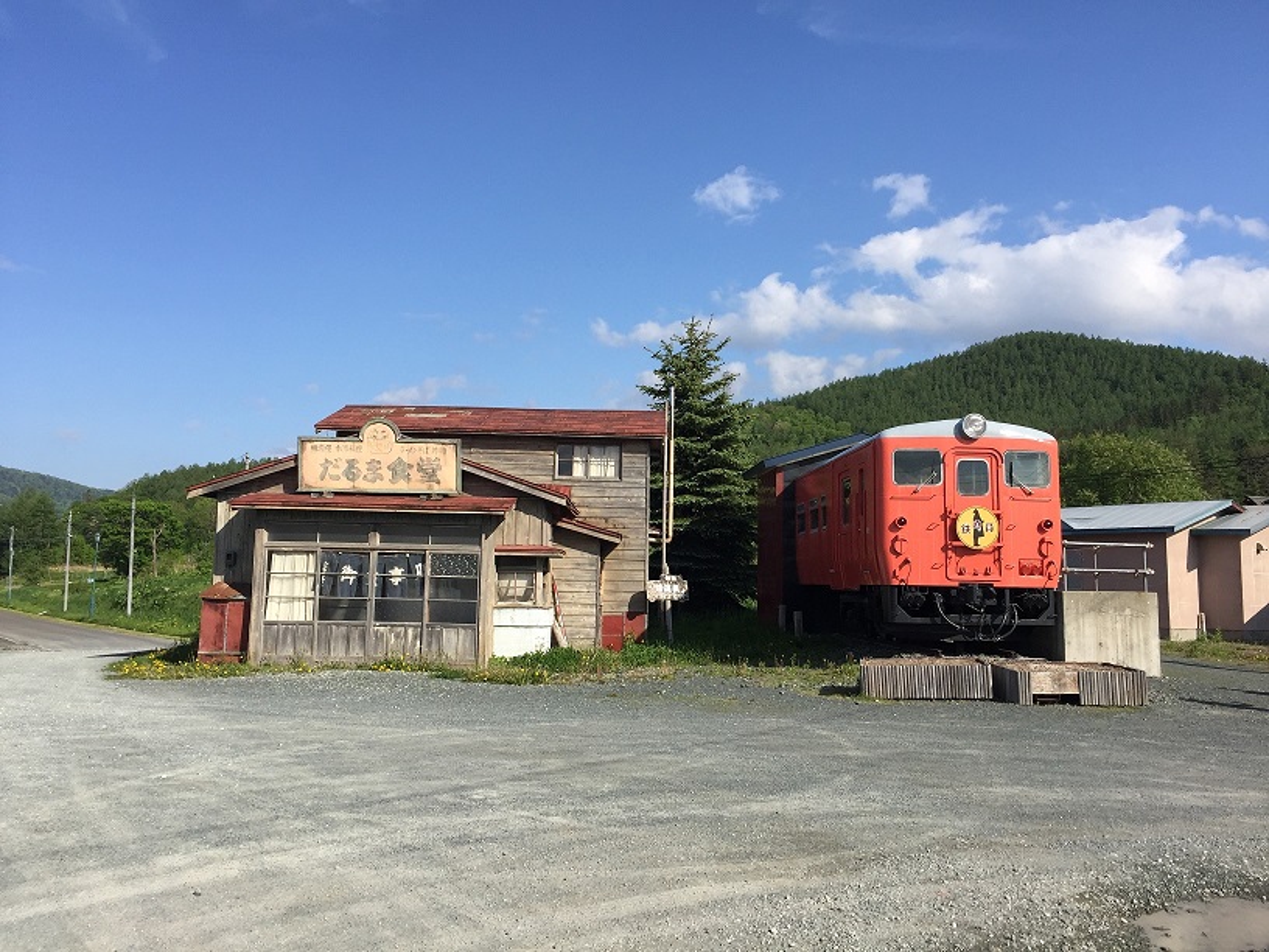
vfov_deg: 48.2
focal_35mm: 29
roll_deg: -2.5
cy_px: 476
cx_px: 634
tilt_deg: +7.1
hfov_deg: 61.7
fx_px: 1063
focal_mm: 4.15
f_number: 2.2
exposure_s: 1/1980
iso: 32
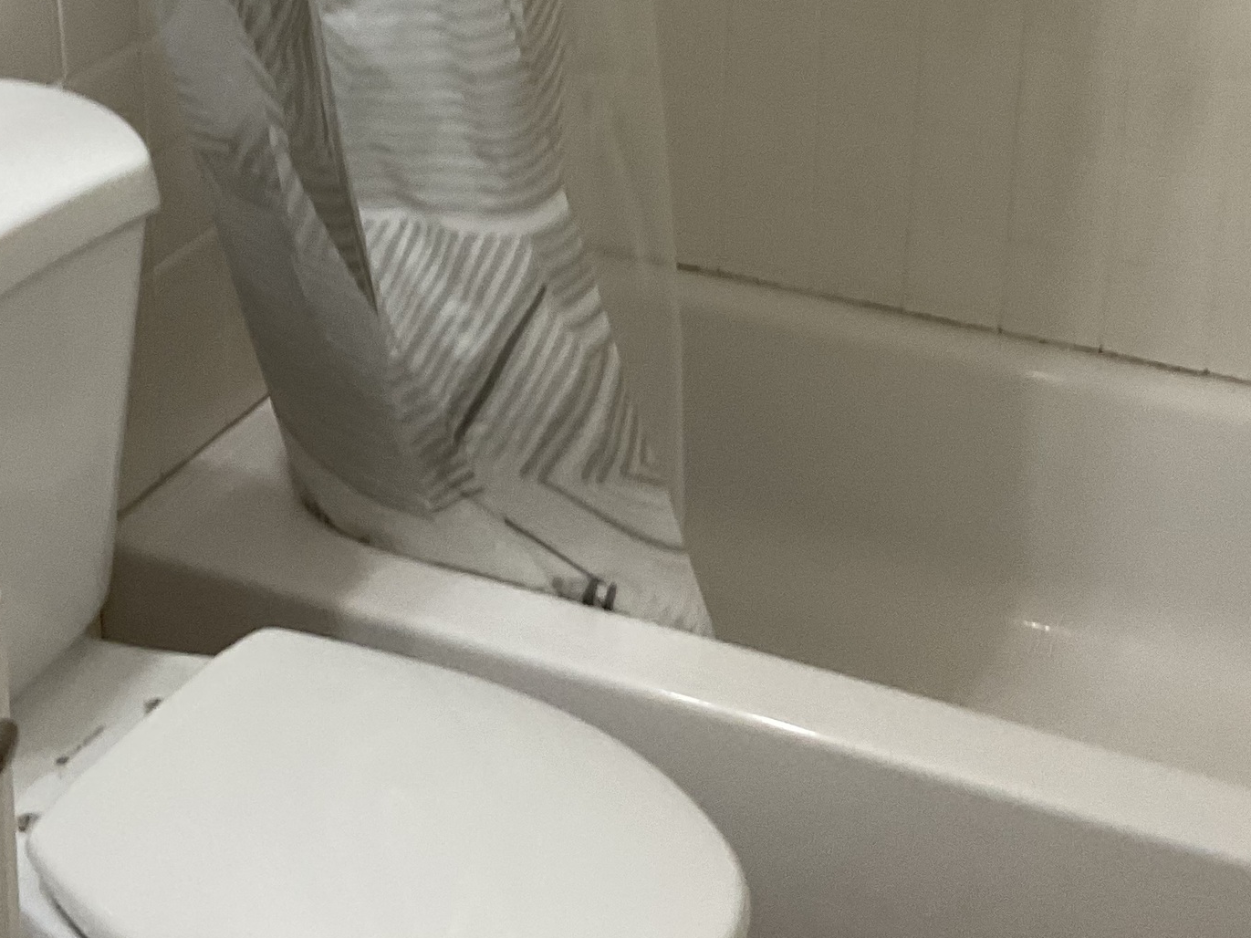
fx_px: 2349
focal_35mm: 65
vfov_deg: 22.0
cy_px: 60
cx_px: 659
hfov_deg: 29.8
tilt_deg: -24.9
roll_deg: -2.2
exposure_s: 1/60
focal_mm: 3
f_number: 1.8
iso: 100
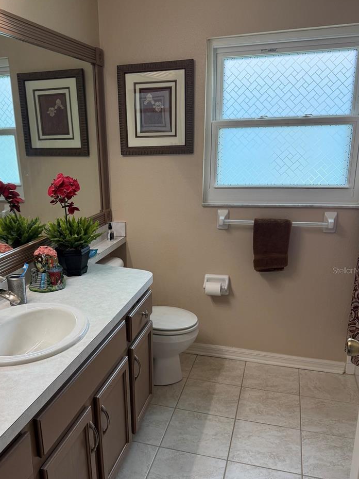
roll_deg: +1.3
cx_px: 138
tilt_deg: -18.1
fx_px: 429
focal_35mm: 31
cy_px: 270
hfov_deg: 45.1
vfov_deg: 58.2
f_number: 1.78
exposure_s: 1/120
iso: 125
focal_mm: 6.76
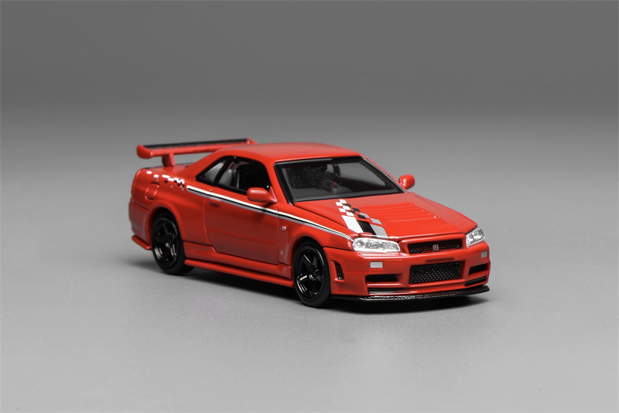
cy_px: 206
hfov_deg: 19.4
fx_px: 1806
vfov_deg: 13.1
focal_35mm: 105
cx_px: 310
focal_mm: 105
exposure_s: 1/1.25
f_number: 22
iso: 100
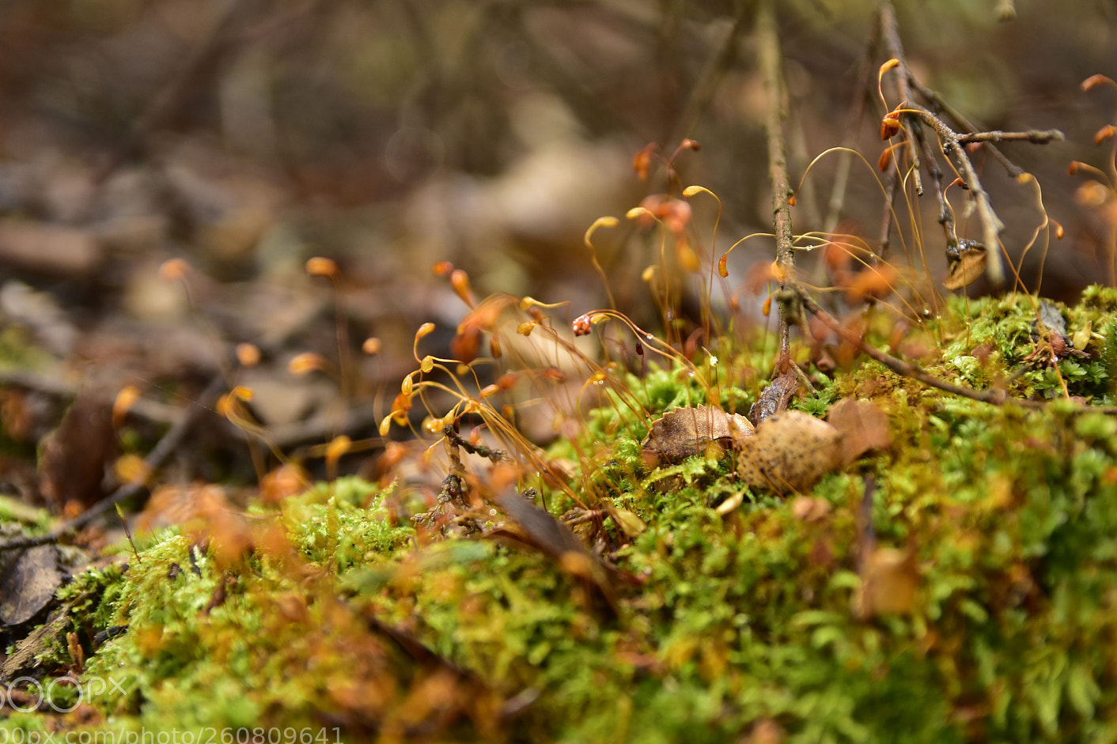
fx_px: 2637
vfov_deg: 16.1
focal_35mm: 85
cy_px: 377
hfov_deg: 23.9
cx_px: 563
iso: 400
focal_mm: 50
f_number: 2.8
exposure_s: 1/60
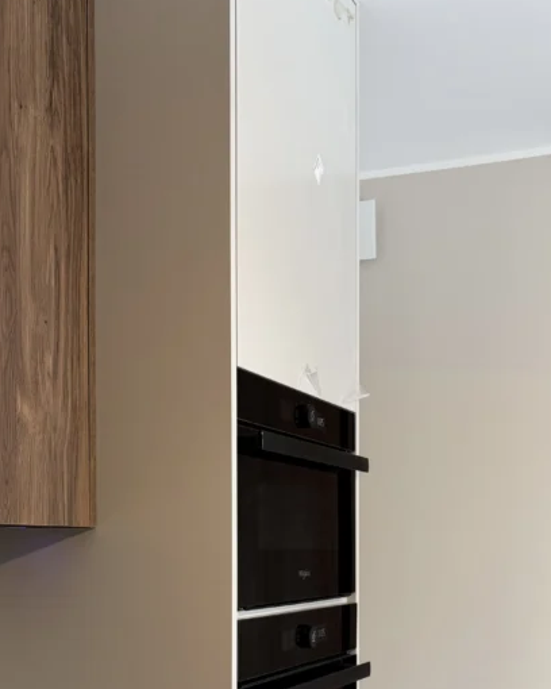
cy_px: 553
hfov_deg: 29.6
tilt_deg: +0.0
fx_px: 1040
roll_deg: +0.6
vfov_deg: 35.5
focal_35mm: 51
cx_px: 317
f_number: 1.6
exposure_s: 1/50
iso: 100
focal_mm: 5.96
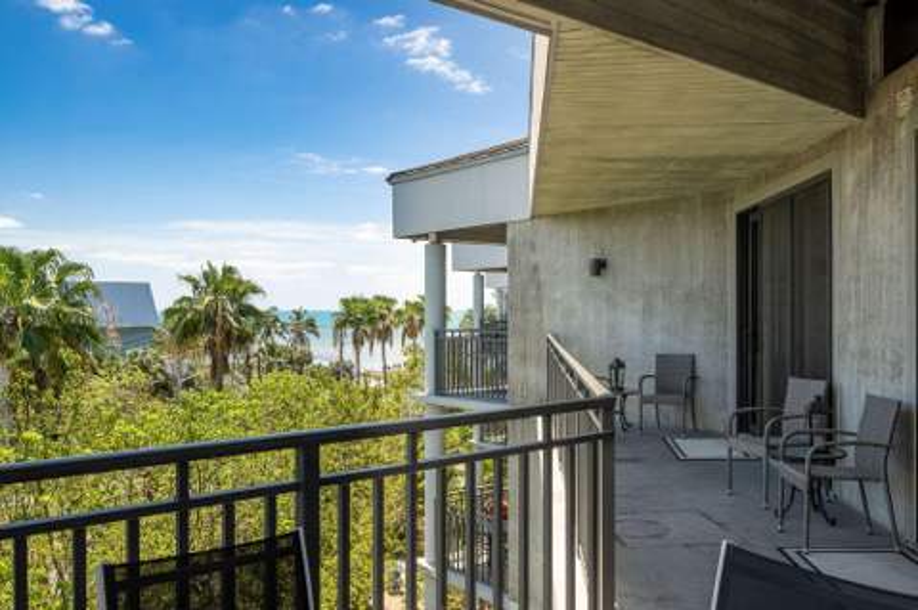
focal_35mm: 30
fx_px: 767
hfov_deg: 61.8
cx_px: 459
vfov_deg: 43.4
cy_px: 305
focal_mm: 30
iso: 100
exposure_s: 1/200
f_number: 8
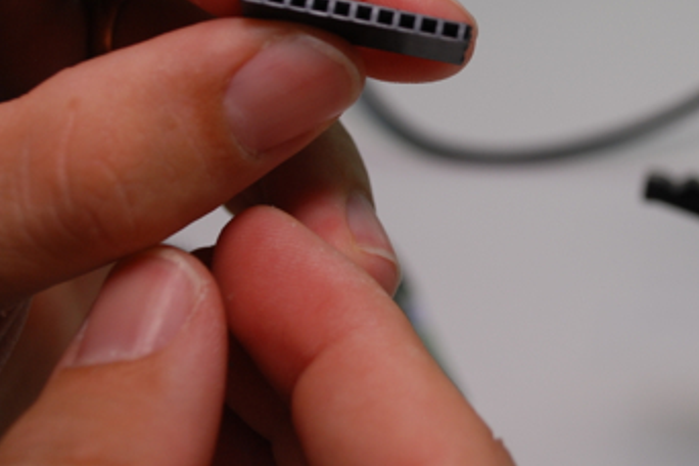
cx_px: 515
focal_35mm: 79
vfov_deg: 17.1
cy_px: 63
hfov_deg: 25.4
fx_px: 1534
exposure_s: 1/60
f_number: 4.8
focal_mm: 30
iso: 200
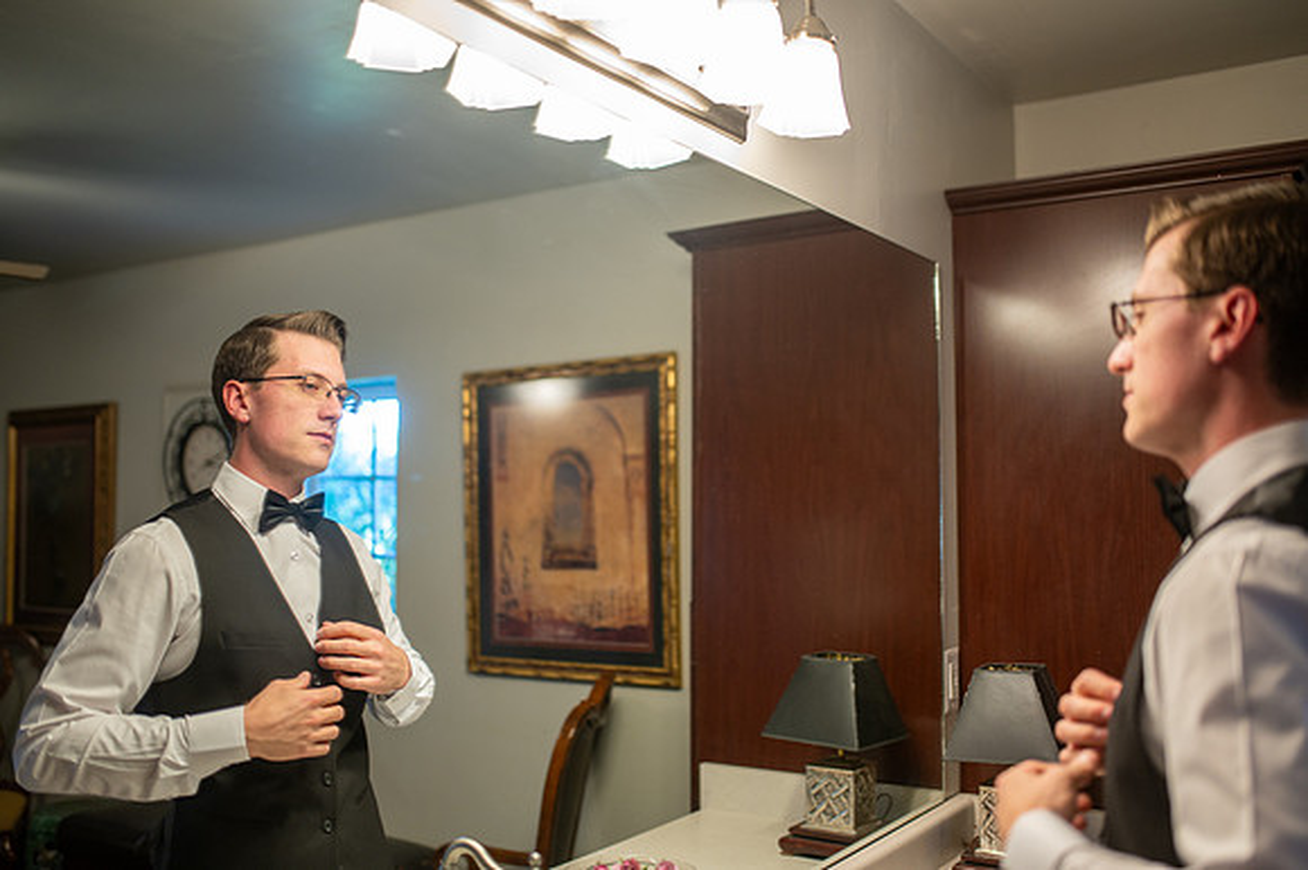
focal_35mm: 35
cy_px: 435
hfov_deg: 54.5
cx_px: 654
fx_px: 1271
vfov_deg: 37.8
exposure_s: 1/250
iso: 400
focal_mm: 35
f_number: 1.4
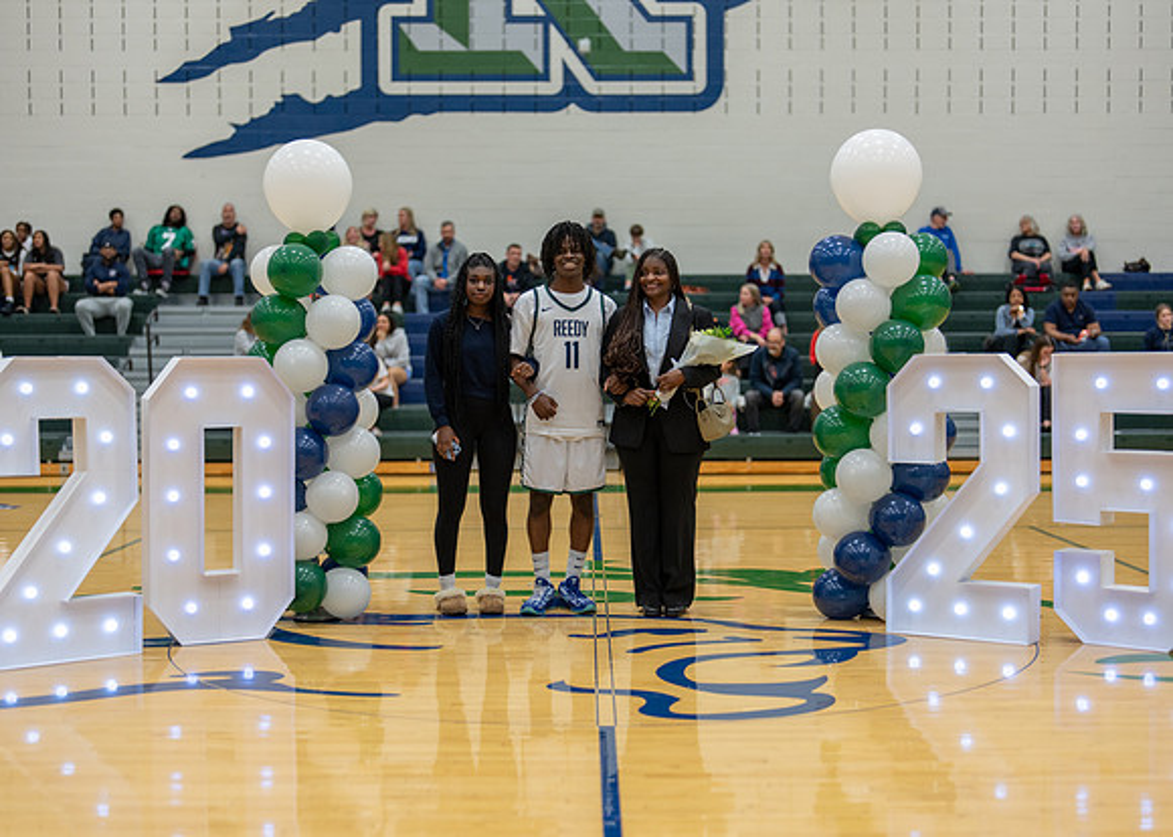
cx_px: 586
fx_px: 1745
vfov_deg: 27.0
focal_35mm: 52
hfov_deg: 37.2
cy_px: 418
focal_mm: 50
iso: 320
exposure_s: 1/400
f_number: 1.2
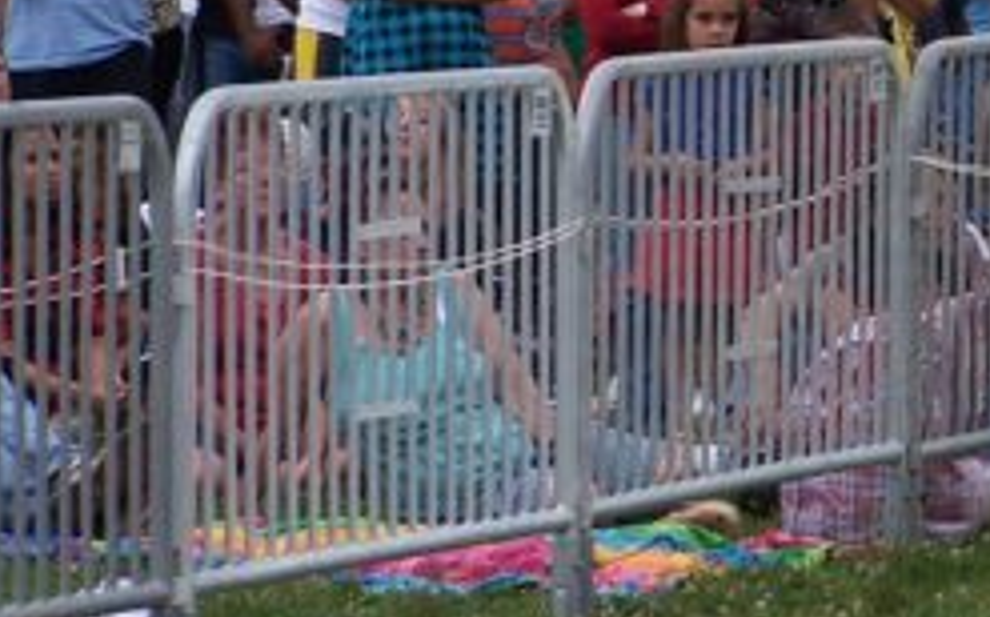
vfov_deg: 3.1
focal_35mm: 416
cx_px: 1214
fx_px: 11216
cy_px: -220
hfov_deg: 5.0
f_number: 3.2
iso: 80
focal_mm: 23.1
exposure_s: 1/100
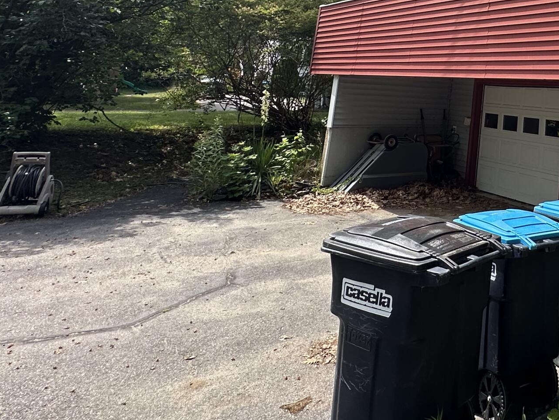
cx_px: 559
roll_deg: -3.2
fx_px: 533
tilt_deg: +13.9
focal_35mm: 33
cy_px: -45
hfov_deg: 46.4
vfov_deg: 36.2
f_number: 2.2
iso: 40
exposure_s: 1/759
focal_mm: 2.22
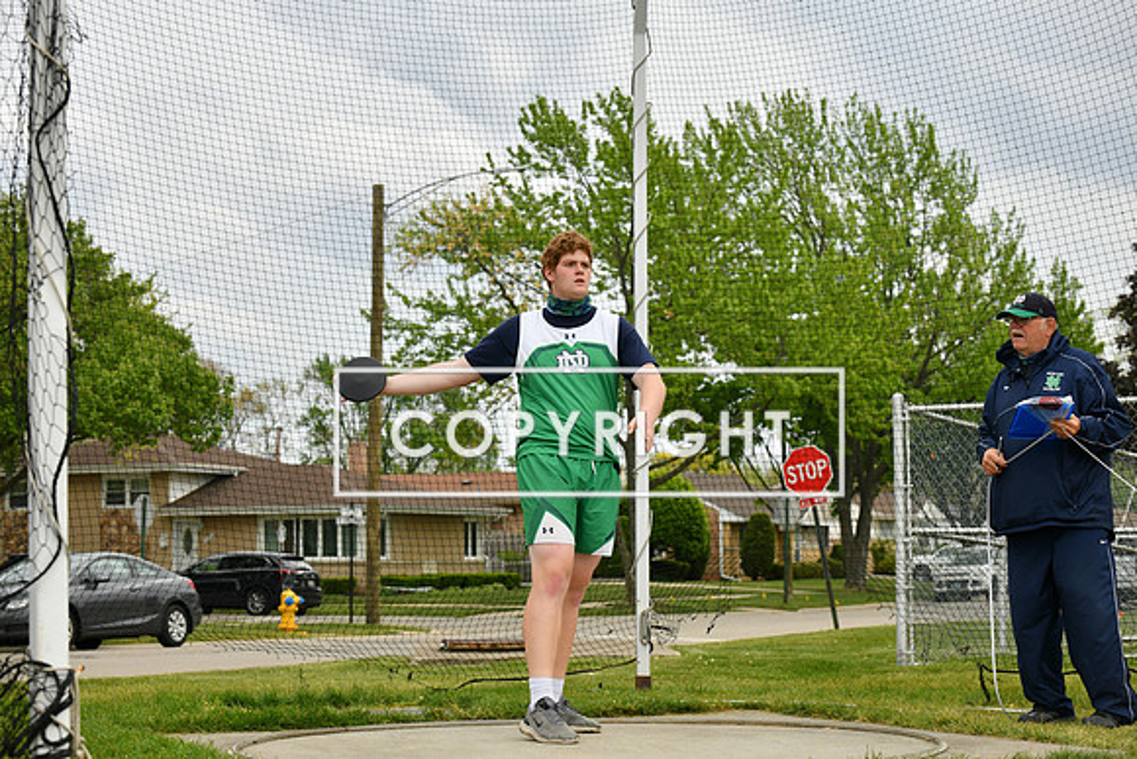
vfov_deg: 19.5
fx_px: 2211
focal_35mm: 70
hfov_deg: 28.8
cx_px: 568
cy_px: 380
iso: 400
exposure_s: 1/800
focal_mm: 70
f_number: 5
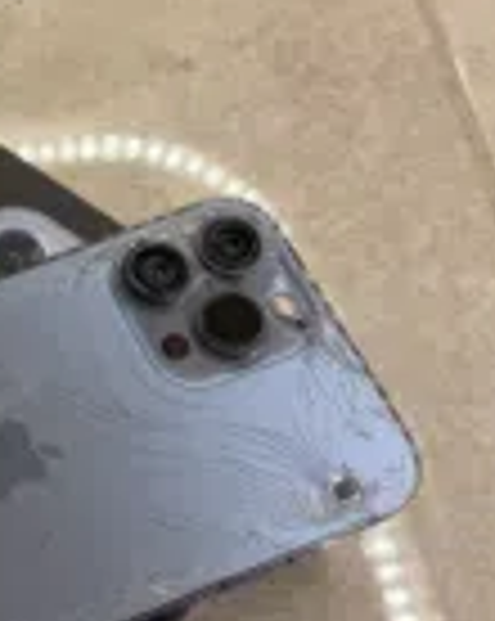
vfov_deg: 27.8
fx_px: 1248
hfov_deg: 20.8
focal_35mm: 68
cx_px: -112
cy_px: 225
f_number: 1.78
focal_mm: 6.76
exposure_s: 1/100
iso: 64
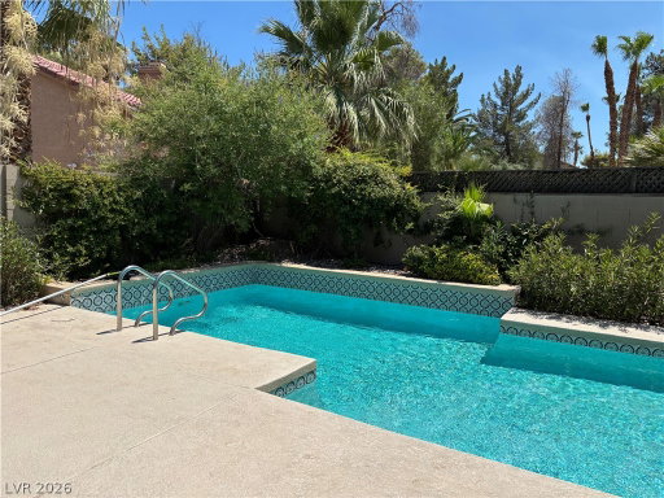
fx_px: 499
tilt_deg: -6.1
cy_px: 249
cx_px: 332
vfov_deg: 53.1
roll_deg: -1.4
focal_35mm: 26
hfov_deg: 67.3
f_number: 1.6
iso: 50
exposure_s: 1/4630
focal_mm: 5.96
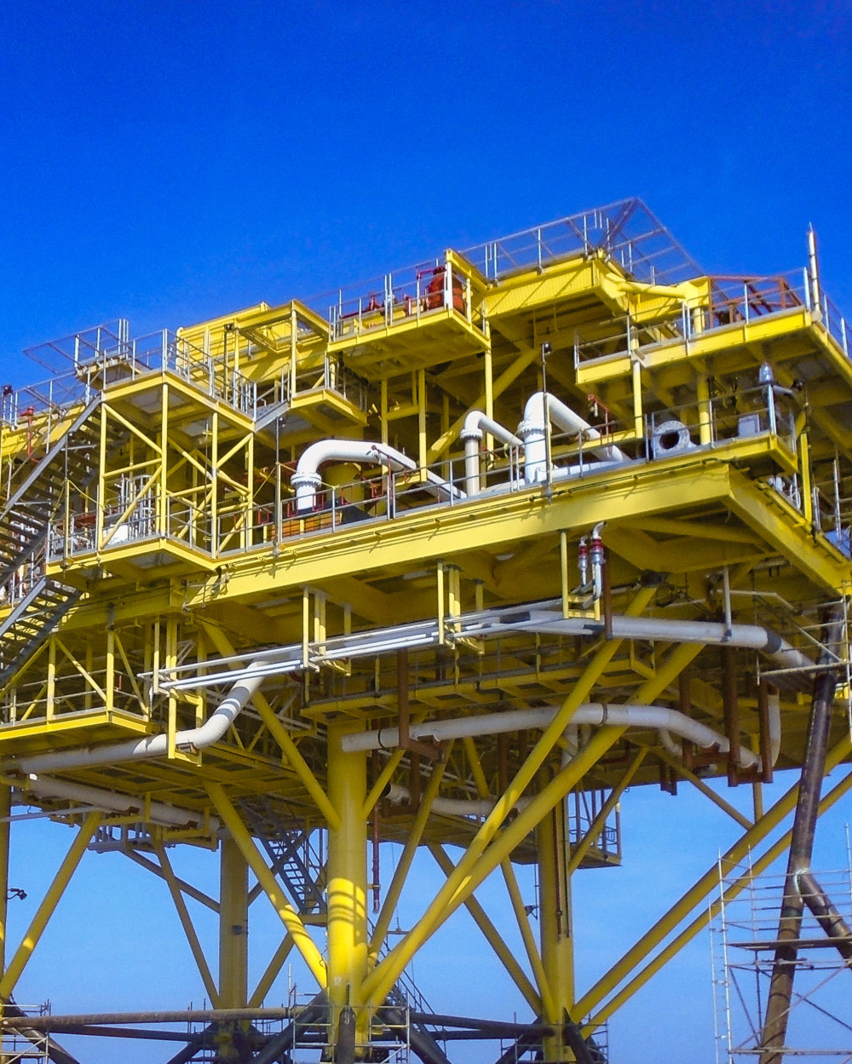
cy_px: 725
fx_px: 1638
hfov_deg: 28.9
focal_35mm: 52
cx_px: 262
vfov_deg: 35.6
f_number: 8
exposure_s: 1/200
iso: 100
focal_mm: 4.6
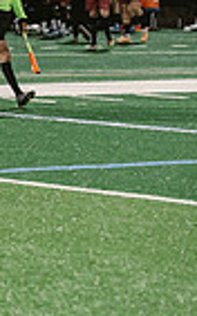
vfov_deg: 7.1
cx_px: -439
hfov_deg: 4.3
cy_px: -35
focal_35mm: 294
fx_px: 2528
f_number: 4
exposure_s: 1/250
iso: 2500
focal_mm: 70
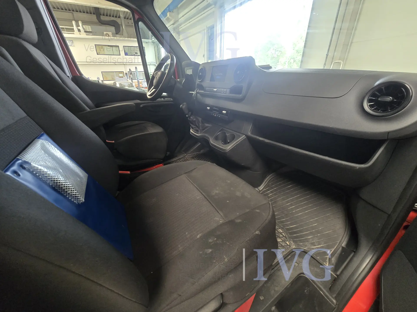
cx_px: 208
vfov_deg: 89.9
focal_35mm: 13
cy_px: 156
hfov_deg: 106.2
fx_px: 157
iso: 500
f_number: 2.2
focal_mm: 2.2
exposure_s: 1/60
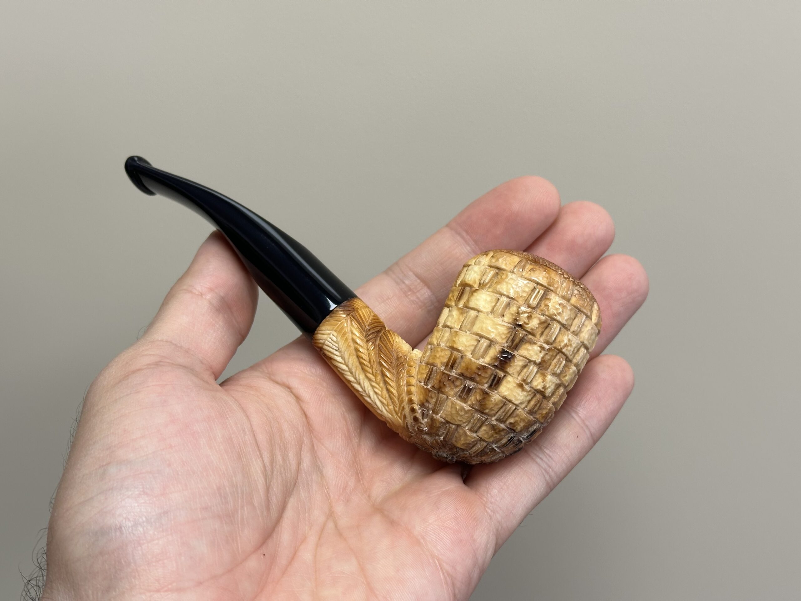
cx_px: 400
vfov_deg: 30.3
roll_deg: +2.3
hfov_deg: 39.7
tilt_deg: -29.6
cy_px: 300
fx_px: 1111
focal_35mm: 48
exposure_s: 1/121
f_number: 1.78
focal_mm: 6.86
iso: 80
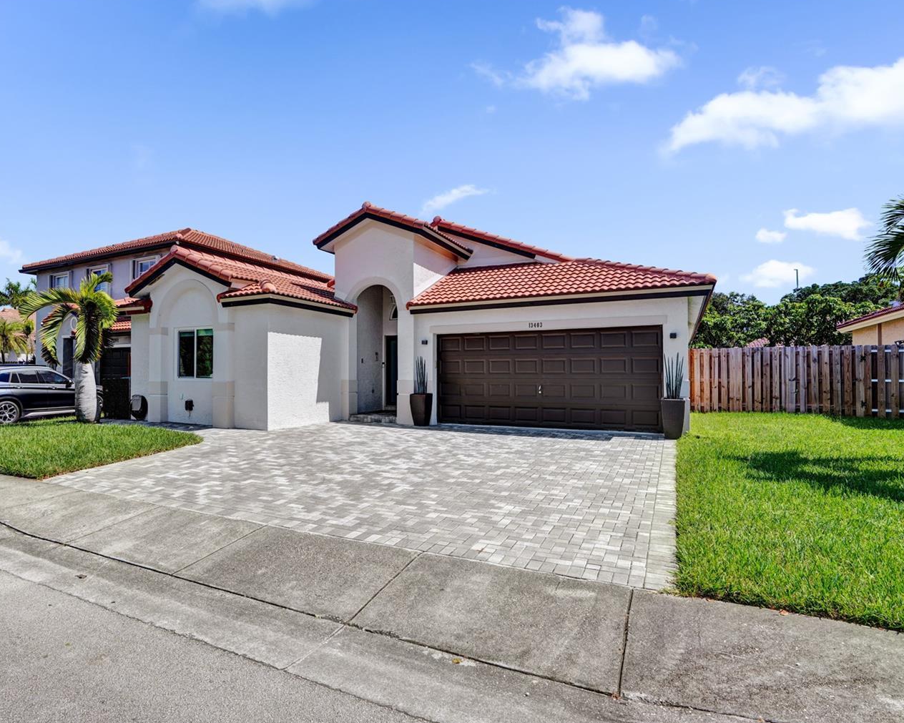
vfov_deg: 70.8
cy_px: 371
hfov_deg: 82.0
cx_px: 349
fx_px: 508
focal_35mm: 19
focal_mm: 16
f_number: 7.1
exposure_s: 1/400
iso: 50
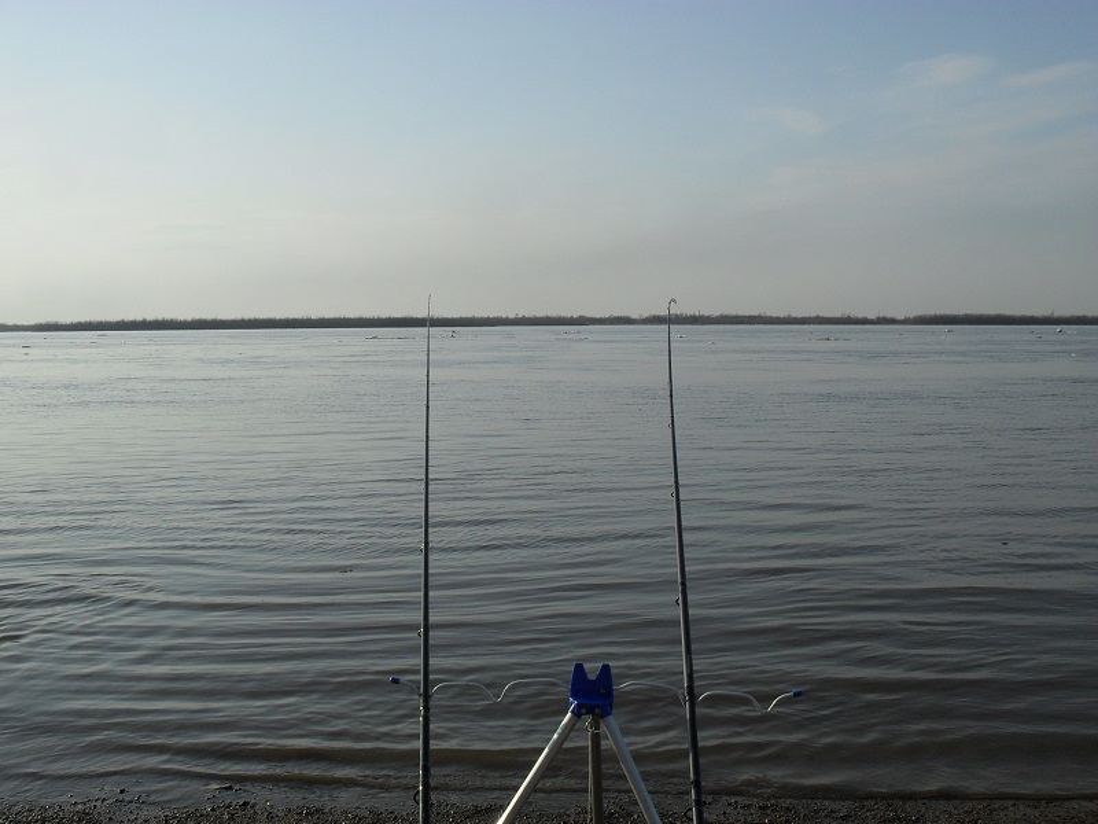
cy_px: 412
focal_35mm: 35
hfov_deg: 52.6
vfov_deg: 40.7
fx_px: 1110
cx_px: 549
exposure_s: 1/350
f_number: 8.4
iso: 100
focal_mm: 6.3
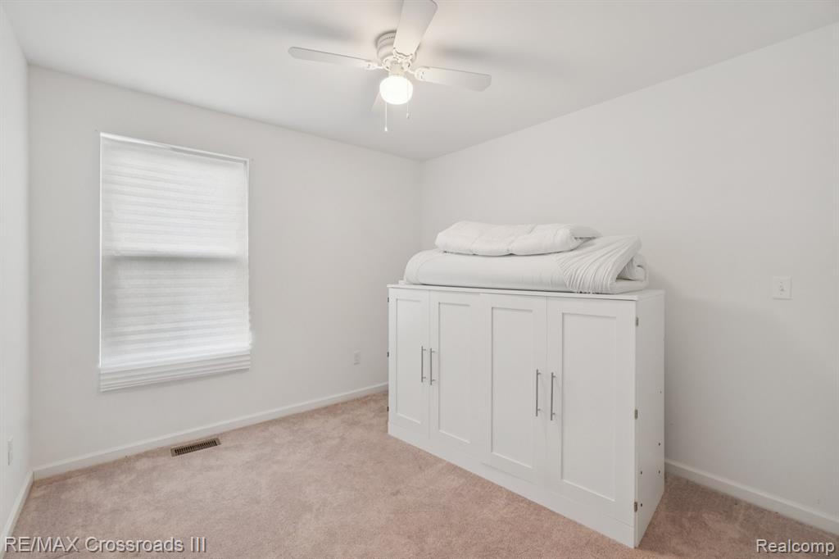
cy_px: 280
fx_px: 349
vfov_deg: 77.3
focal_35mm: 15
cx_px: 420
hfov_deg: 100.4
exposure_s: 1/15
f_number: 8
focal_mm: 10
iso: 400
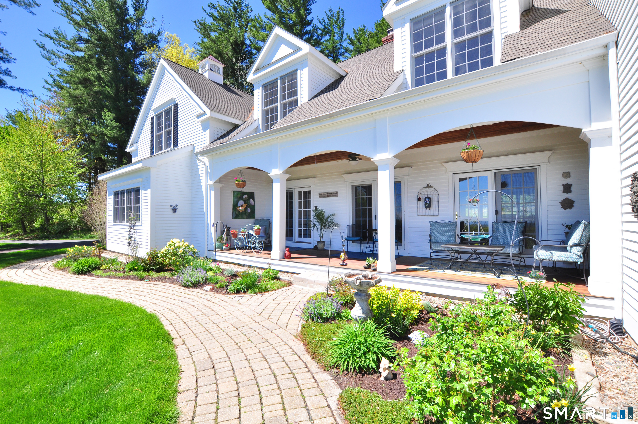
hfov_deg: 100.5
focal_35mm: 15
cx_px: 319
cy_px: 212
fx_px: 265
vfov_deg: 77.2
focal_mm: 10
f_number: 8
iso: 250
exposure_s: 1/250
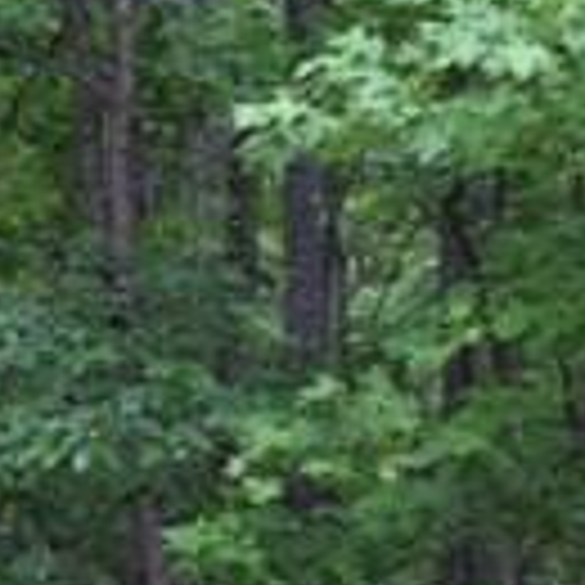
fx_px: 3595
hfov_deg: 9.3
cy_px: 893
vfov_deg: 9.1
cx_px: 18
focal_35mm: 188
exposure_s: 1/60
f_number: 4.2
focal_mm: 30
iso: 400
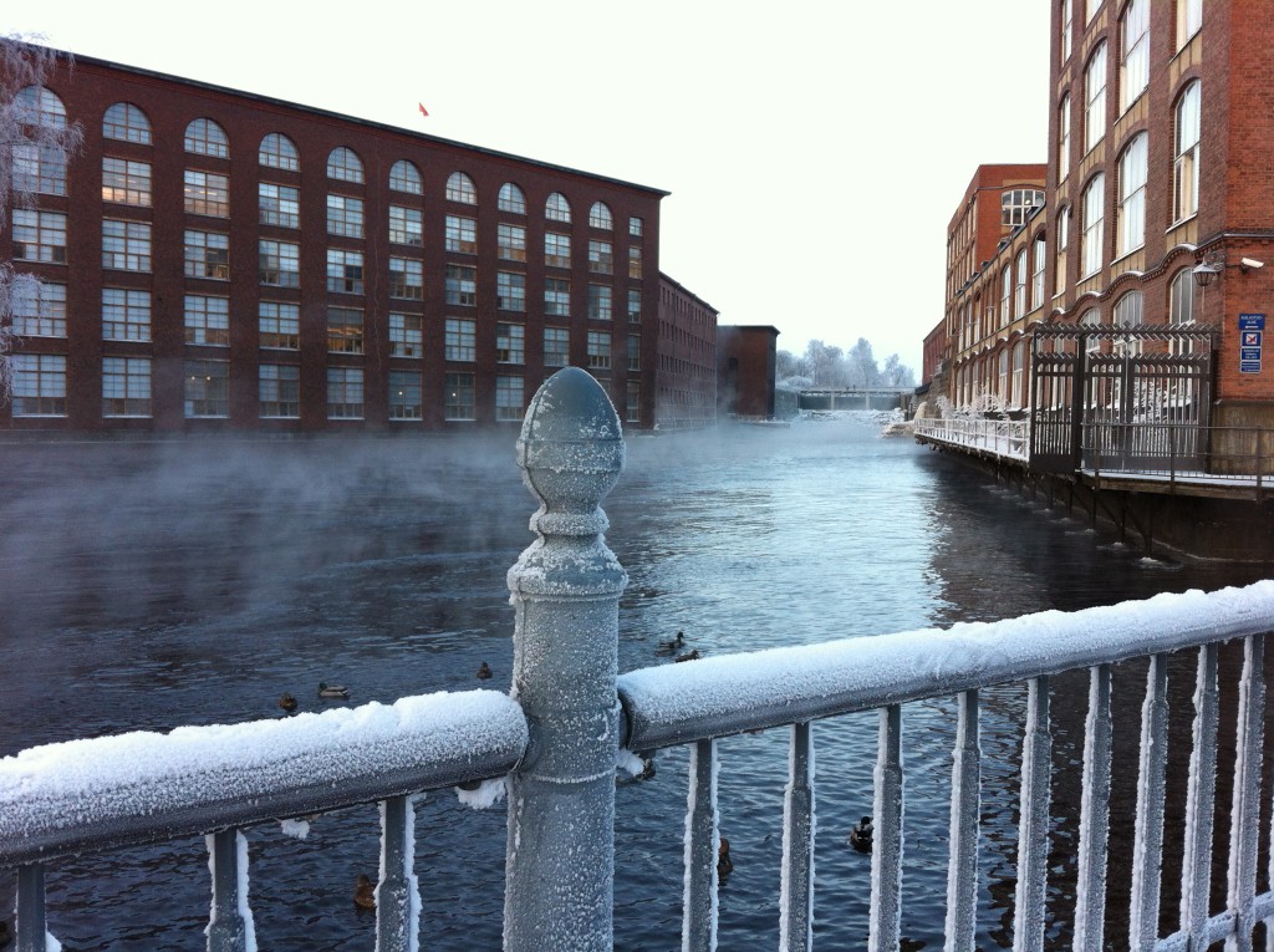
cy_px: 476
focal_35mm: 35
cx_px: 637
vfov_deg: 40.6
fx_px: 1286
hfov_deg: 52.7
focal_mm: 3.85
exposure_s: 1/100
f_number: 2.8
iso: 100
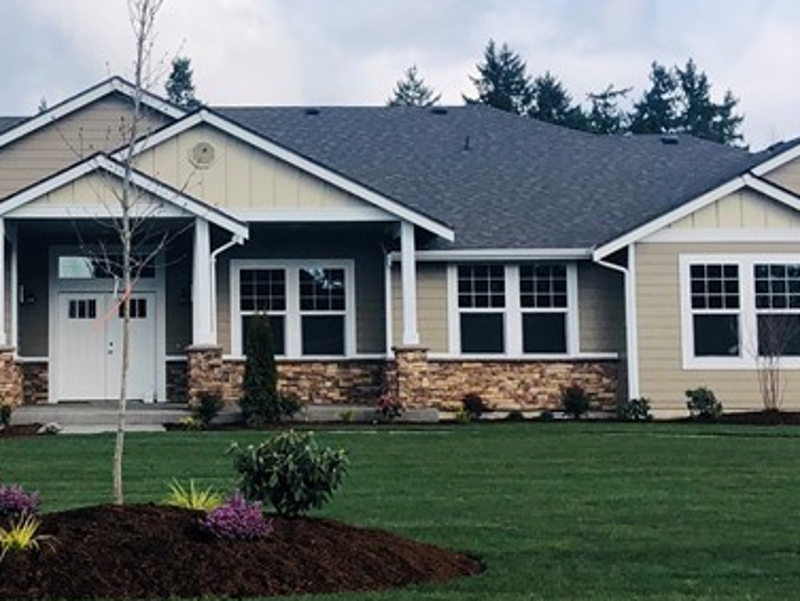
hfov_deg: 25.2
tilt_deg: +5.3
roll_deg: +1.0
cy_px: 219
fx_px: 1757
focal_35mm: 76
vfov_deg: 19.4
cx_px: 159
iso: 20
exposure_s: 1/1845
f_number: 1.8
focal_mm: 4
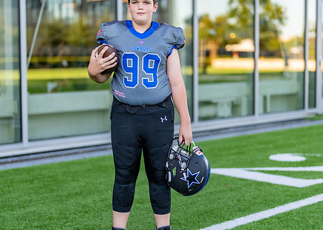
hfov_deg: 26.8
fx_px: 679
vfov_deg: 19.3
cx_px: 159
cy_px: 103
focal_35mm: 74
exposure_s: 1/640
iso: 100
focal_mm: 50
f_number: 1.2
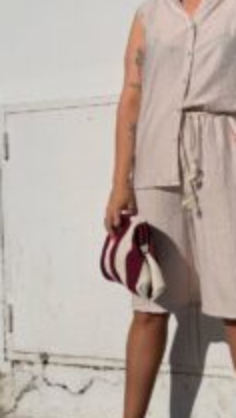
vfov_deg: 40.8
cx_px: 198
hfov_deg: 23.6
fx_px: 555
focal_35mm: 50
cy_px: 138
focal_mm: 6.76
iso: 100
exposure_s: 1/32258
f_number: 1.78
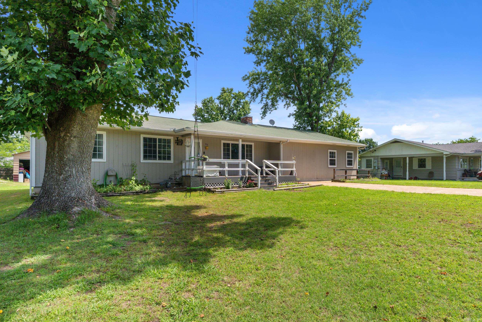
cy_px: 161
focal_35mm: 19
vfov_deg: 63.6
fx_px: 259
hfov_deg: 85.9
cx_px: 241
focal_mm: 12.9
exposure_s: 1/320
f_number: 9
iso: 200
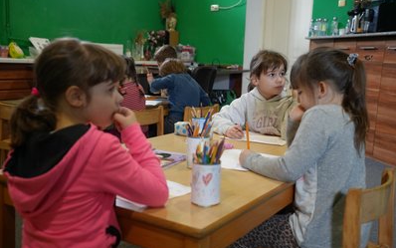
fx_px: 443
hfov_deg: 48.2
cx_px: 198
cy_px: 123
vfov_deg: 31.3
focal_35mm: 41
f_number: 4
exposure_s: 1/160
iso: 4000
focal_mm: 40
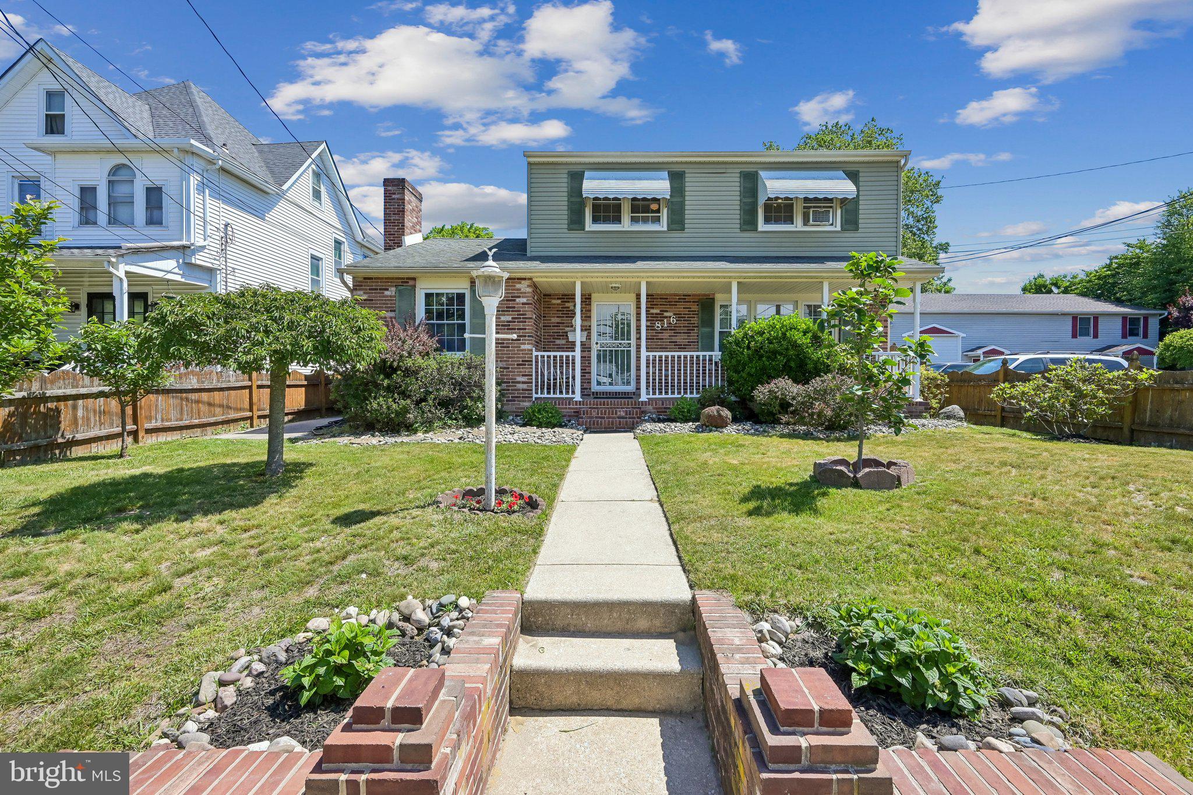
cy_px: 398
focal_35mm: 15
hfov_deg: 100.4
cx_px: 596
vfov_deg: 77.3
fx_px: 497
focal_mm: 15
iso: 400
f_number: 11
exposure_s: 1/400
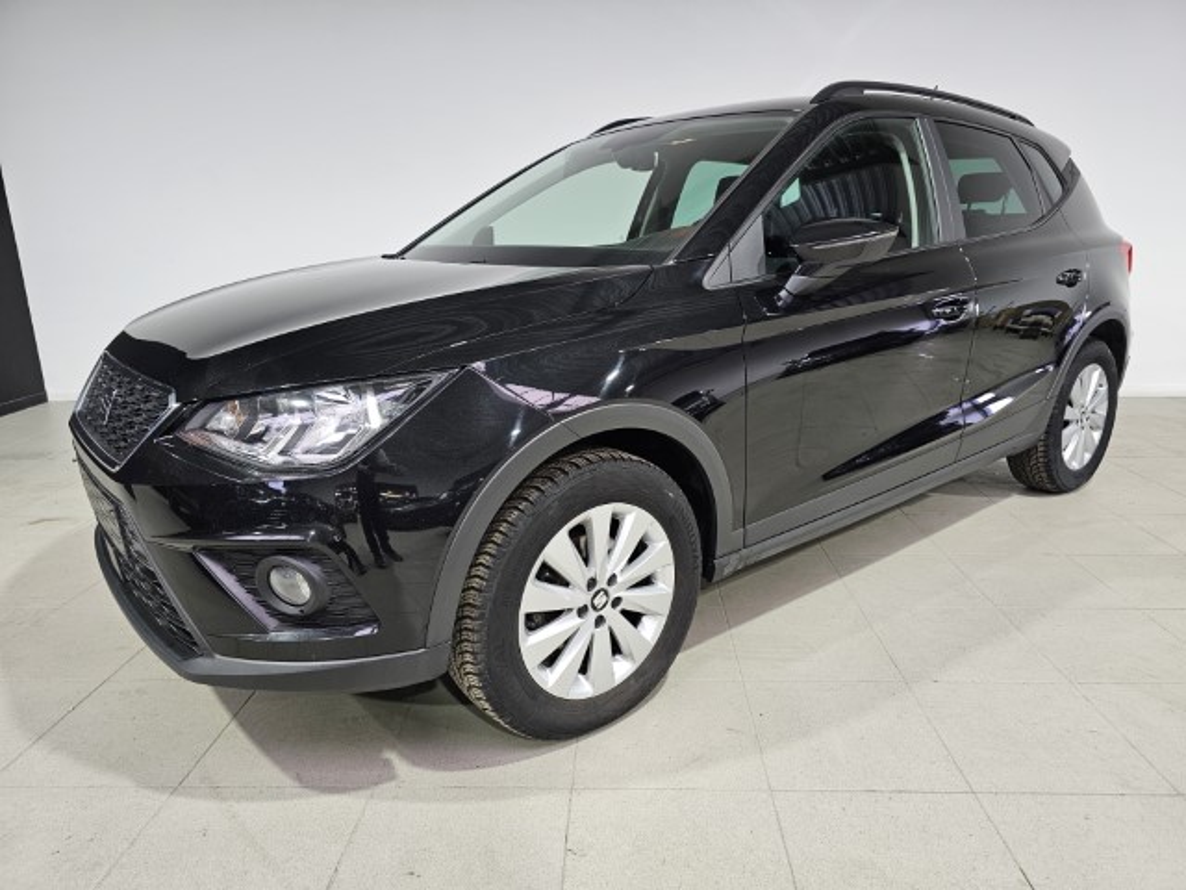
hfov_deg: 73.9
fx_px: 788
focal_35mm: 23
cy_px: 445
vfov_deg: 58.9
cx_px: 593
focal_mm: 6.3
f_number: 1.7
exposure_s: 1/100
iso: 125
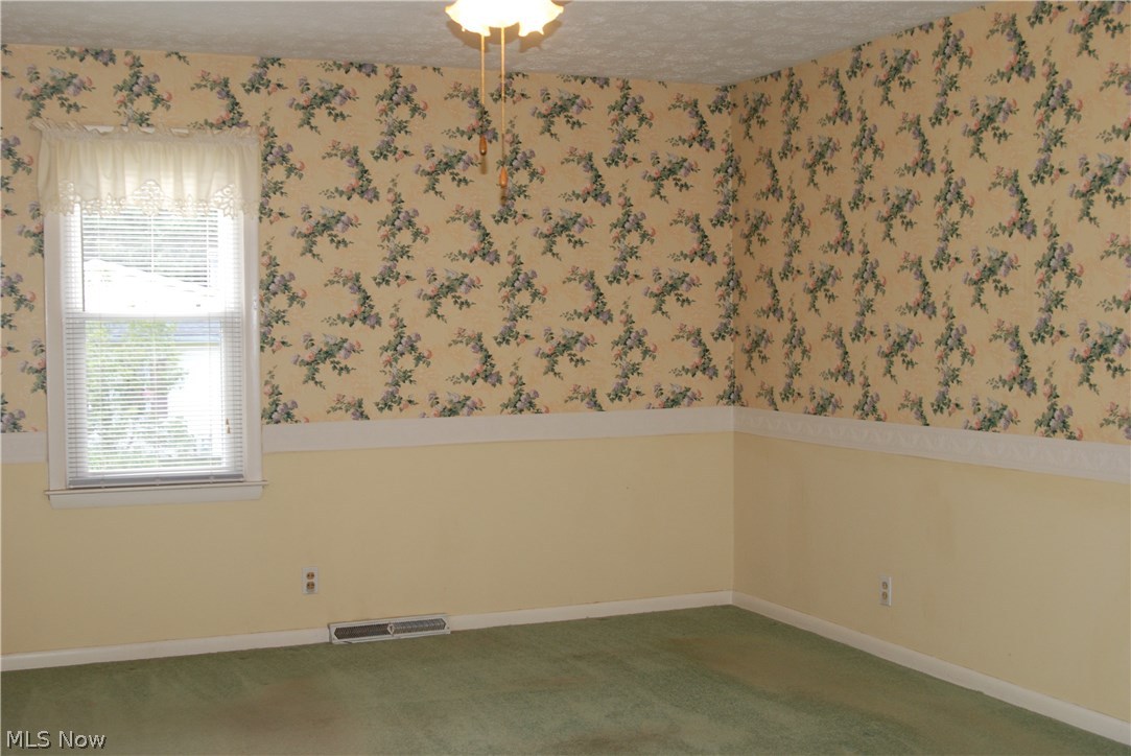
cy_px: 378
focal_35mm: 42
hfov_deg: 46.4
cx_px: 566
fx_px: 1321
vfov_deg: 32.0
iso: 400
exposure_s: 1/60
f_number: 4
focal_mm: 28
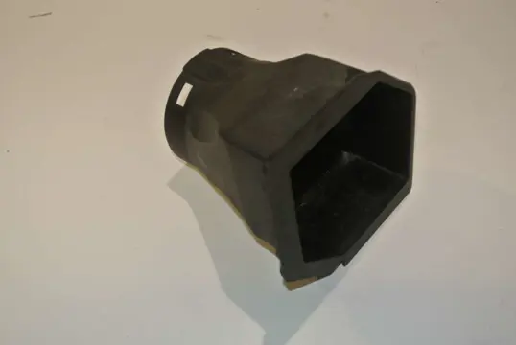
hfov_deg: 46.4
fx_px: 603
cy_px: 172
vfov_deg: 32.0
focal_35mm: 42
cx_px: 258
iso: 200
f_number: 4.2
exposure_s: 1/60
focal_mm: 15.7
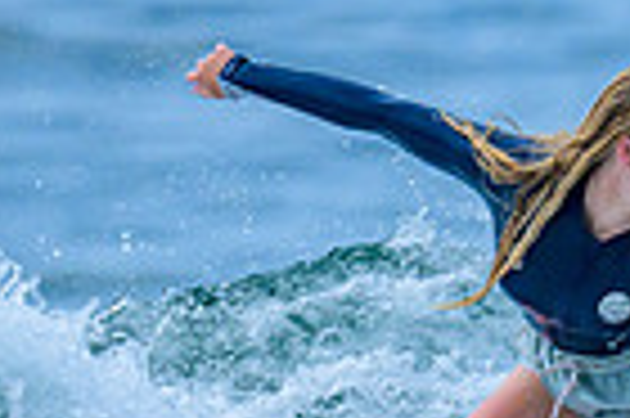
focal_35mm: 4461
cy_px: 373
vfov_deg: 0.3
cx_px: 1044
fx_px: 77976
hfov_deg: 0.5
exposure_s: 1/3200
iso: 360
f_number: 6.3
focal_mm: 800
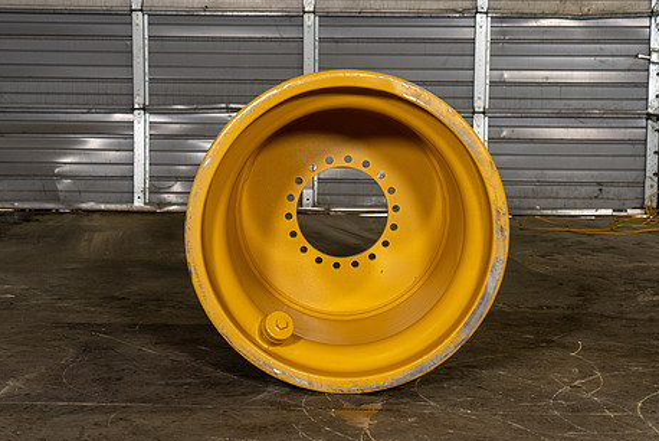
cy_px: 243
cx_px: 299
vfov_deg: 16.9
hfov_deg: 25.0
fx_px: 1484
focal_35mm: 81
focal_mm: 64
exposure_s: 1/125
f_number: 5.6
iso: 800
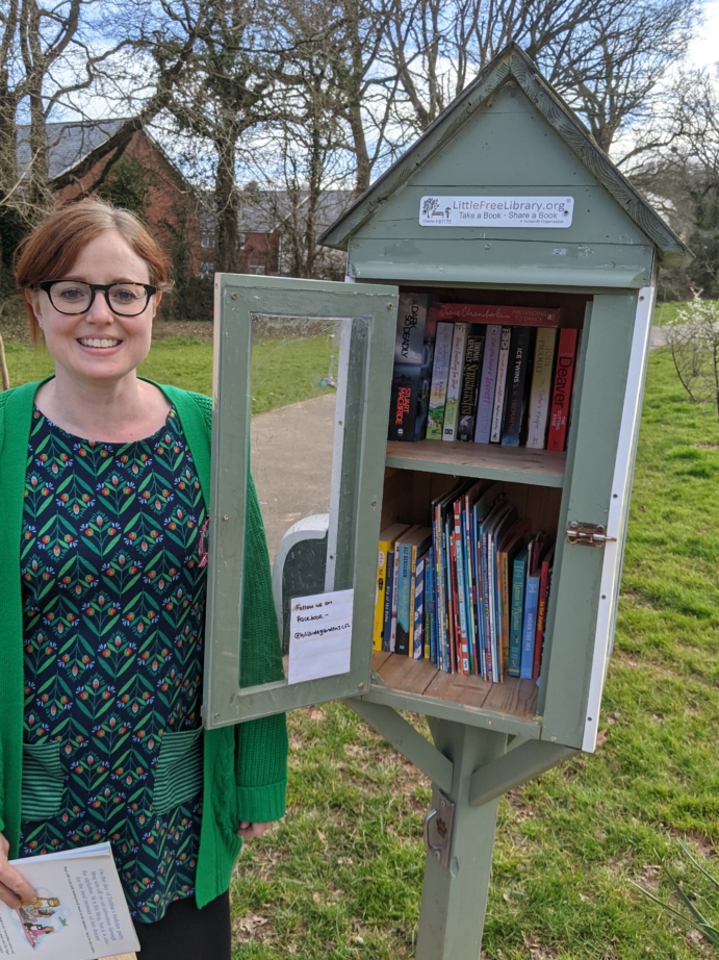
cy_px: 499
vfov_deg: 60.0
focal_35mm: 30
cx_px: 320
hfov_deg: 46.7
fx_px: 831
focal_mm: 4.44
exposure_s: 1/1174
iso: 53
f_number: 1.8
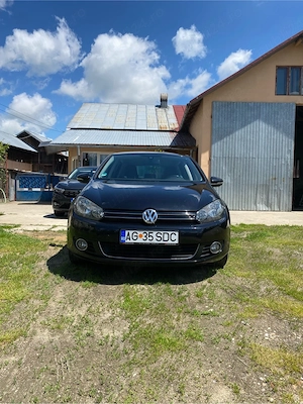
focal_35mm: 26
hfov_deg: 53.1
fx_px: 303
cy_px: 202
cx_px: 152
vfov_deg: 67.3
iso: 32
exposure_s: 1/3040
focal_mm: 4.25
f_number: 1.8
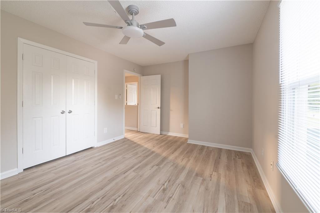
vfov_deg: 81.1
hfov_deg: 104.3
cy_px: 106
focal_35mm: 14
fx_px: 124
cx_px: 160
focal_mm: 14
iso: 500
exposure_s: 1/8
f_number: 7.1
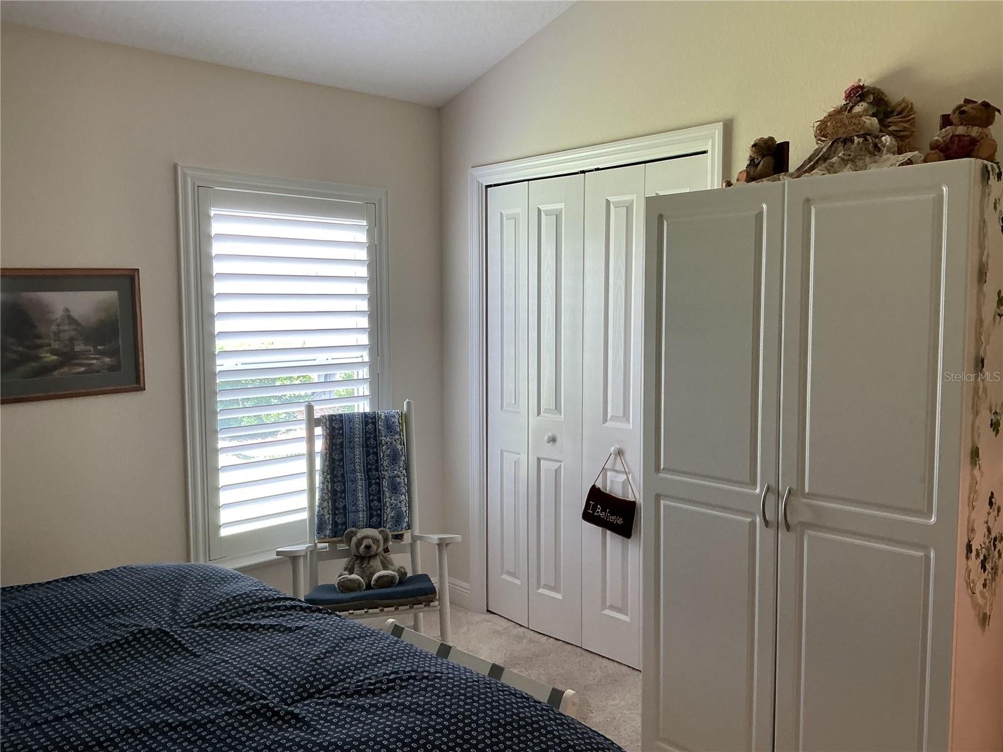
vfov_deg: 48.2
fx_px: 840
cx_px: 502
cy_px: 376
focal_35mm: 29
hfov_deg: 61.7
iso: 64
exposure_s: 1/60
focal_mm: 3
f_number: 1.8
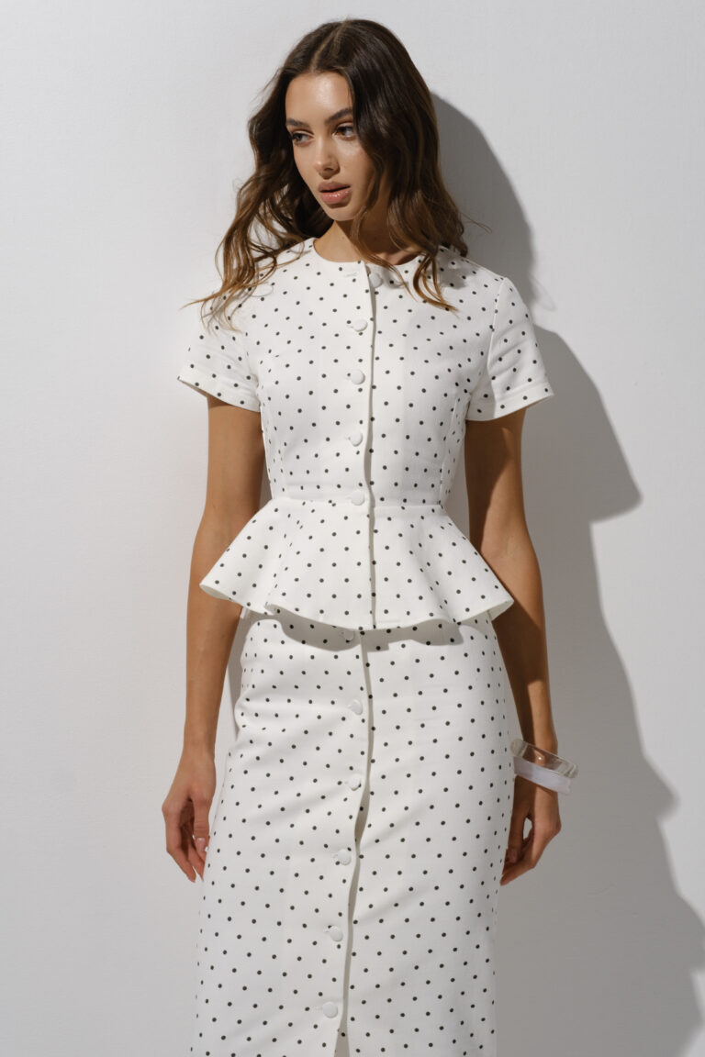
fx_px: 2467
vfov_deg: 24.2
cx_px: 352
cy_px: 528
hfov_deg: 16.3
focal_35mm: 84
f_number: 5.6
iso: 200
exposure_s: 1/160
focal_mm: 56
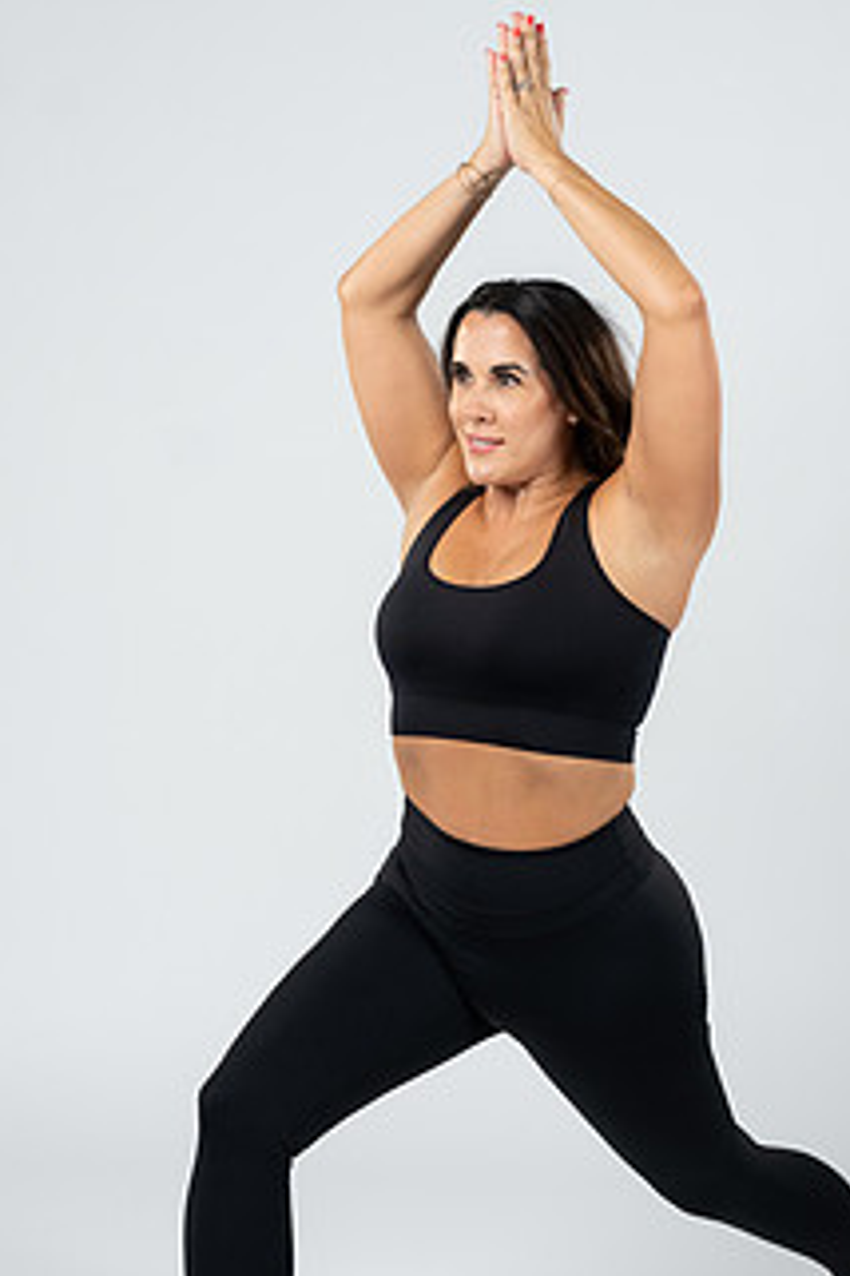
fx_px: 4214
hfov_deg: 11.5
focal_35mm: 119
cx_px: 481
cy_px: 787
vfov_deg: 17.2
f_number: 3.5
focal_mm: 85
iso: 200
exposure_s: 1/160
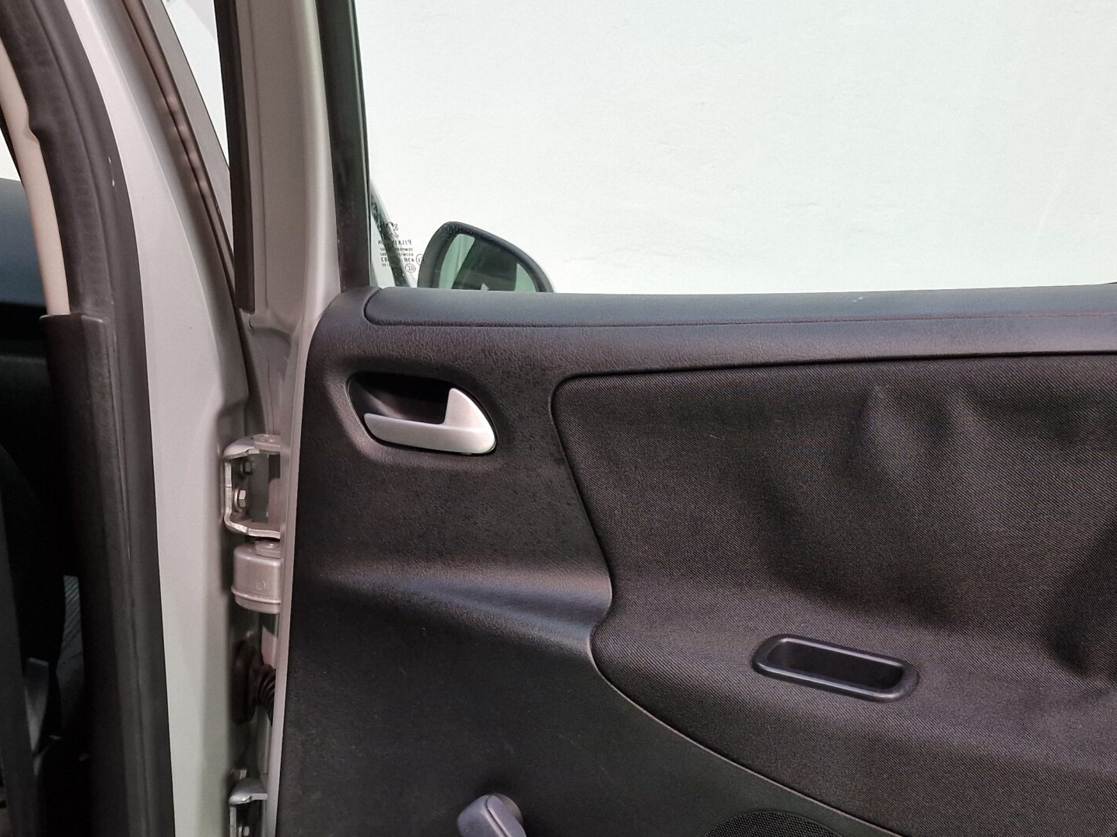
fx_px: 1323
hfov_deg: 44.9
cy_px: 635
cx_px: 775
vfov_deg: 34.3
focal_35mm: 41
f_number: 1.8
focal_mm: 6.4
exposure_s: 1/100
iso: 250
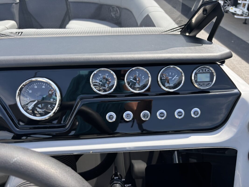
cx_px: 124
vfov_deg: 53.1
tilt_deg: -35.0
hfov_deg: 67.3
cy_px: 94
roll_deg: -1.0
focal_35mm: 26
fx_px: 187
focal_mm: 5.96
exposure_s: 1/688
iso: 50
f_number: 1.6
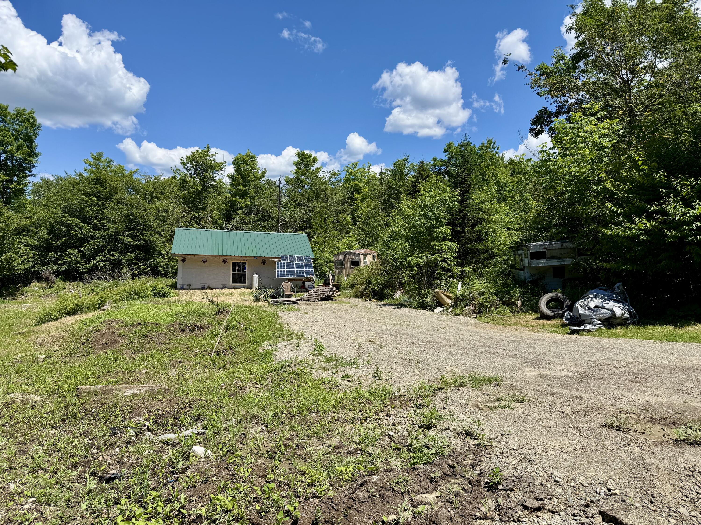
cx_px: 350
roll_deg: -1.7
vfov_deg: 56.8
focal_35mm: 24
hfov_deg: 71.6
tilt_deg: +1.6
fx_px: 486
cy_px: 262
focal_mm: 6.76
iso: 80
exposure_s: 1/4673
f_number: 1.78
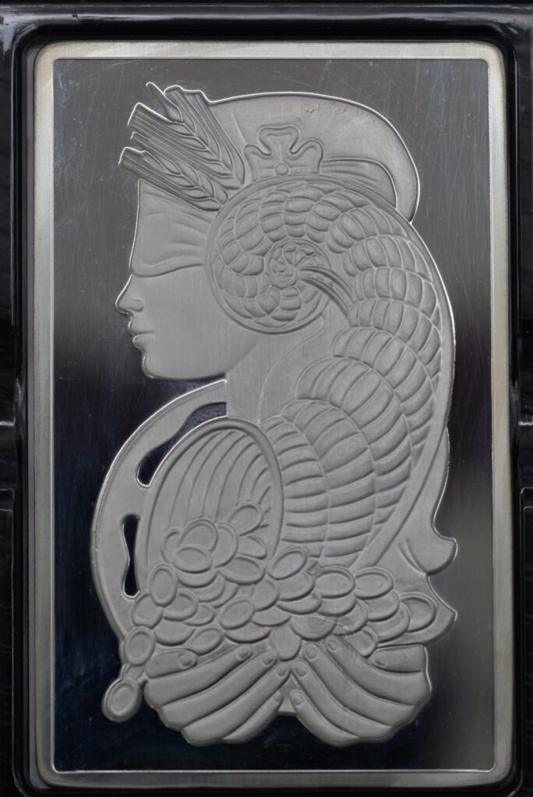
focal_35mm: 135
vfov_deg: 15.2
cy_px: 398
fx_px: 2994
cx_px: 266
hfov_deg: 10.2
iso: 640
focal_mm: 90
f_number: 4
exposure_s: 1/161
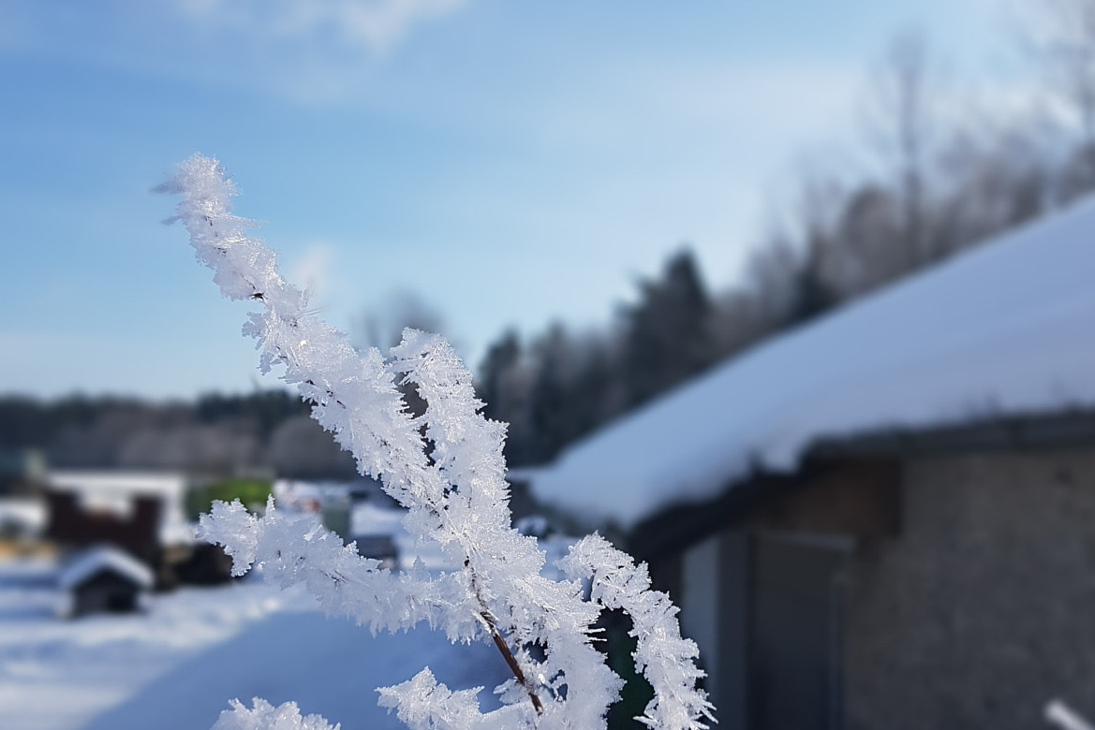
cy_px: 438
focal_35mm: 37
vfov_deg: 35.8
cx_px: 542
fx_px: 1126
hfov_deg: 51.9
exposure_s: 1/3312
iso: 50
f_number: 1.7
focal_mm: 4.2
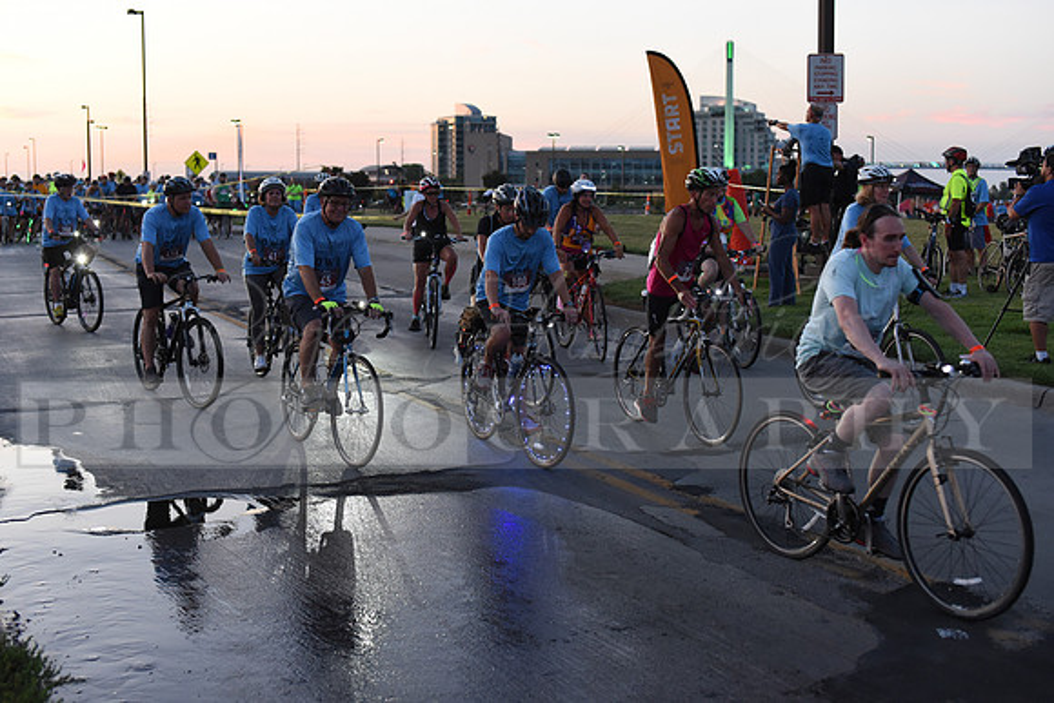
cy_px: 352
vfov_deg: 27.0
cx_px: 527
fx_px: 1464
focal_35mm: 50
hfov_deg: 39.6
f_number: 3.2
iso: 2500
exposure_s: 1/400
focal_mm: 50
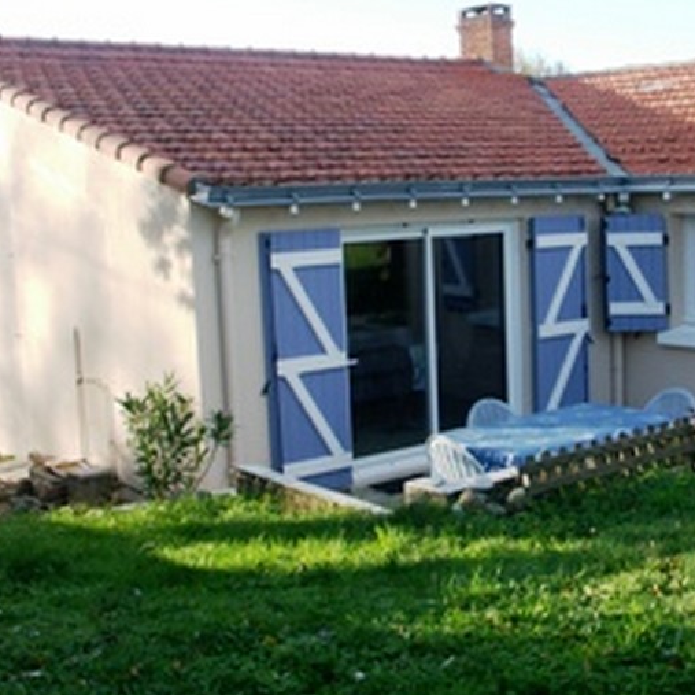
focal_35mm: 50
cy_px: 318
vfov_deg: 34.0
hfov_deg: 33.6
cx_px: 491
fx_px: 1136
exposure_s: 1/160
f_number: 4
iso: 64
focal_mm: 7.2
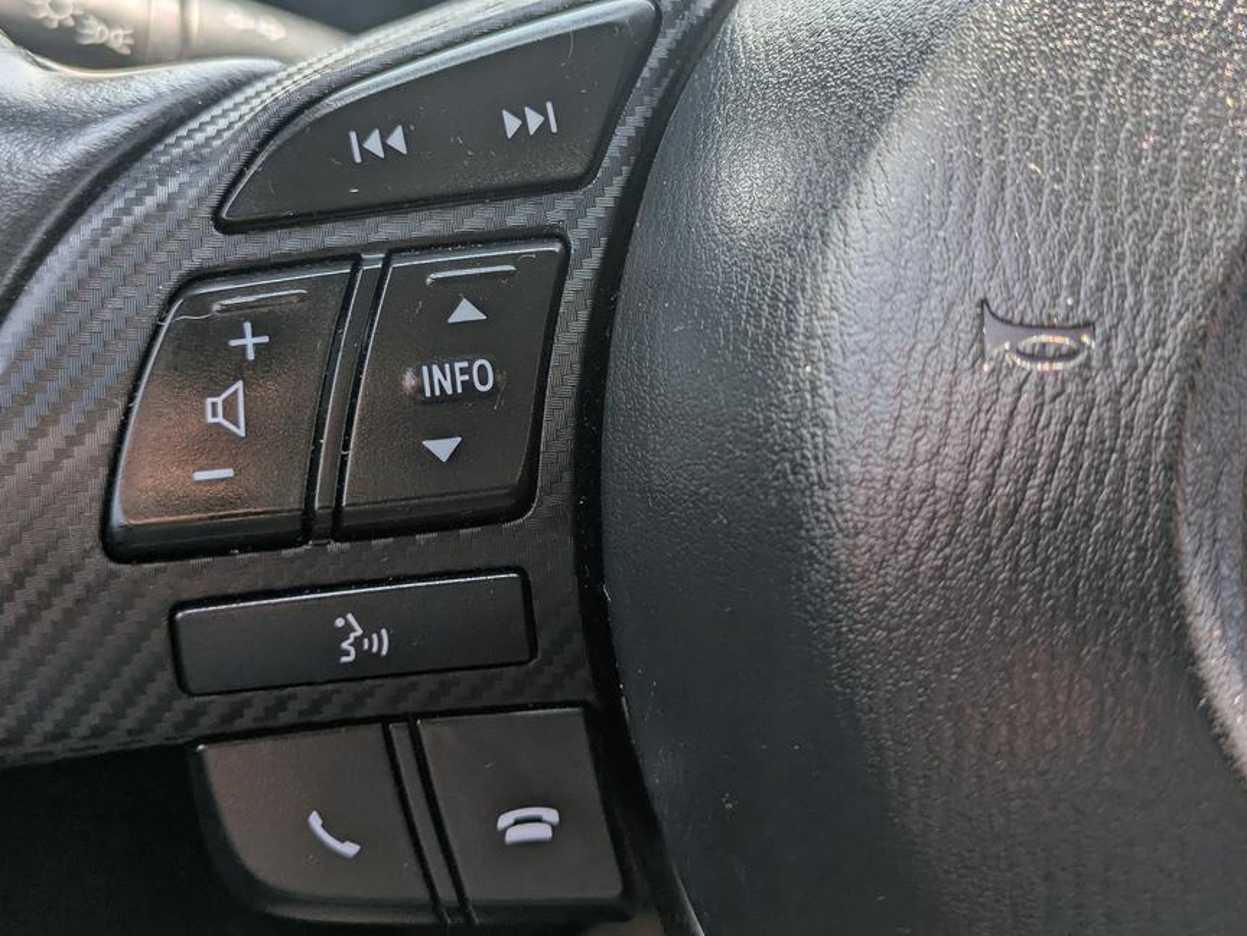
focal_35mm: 37
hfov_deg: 50.1
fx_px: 1334
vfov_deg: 38.4
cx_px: 600
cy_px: 346
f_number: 1.89
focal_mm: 5.43
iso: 41
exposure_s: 1/555
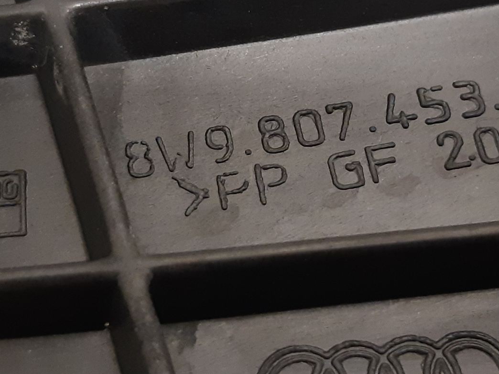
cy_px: 96
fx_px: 735
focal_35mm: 51
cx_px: 283
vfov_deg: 28.2
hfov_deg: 37.4
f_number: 1.7
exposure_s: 1/25
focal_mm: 3.93
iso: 200
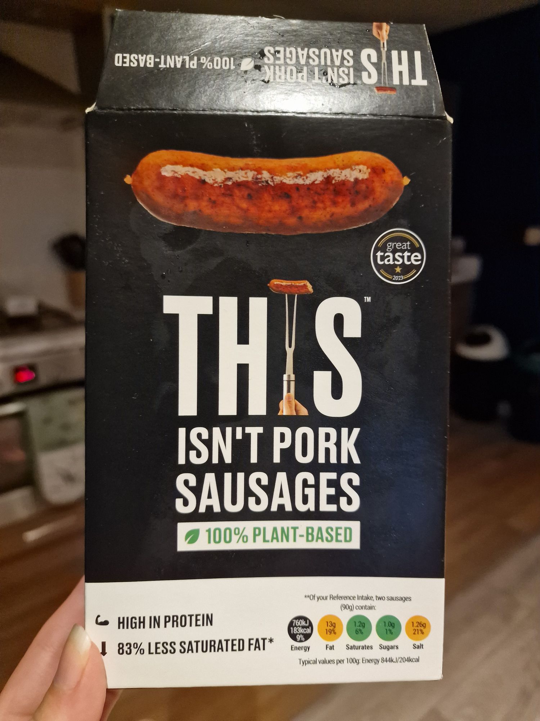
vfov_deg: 73.9
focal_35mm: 23
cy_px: 360
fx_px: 478
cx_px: 270
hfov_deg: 58.9
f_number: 1.8
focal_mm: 6.4
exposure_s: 1/50
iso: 640
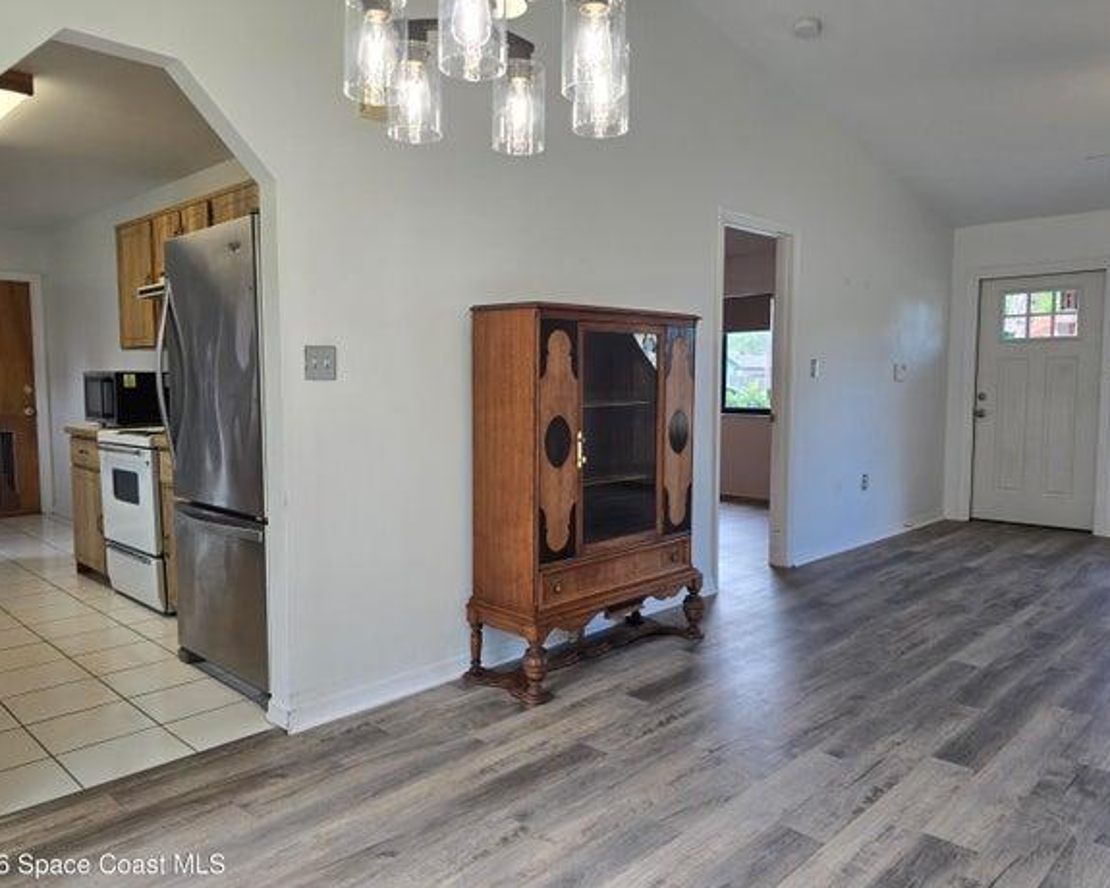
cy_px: 444
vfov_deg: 56.8
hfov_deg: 68.1
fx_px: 821
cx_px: 548
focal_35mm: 25
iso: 64
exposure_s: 1/120
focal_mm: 6.3
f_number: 1.7
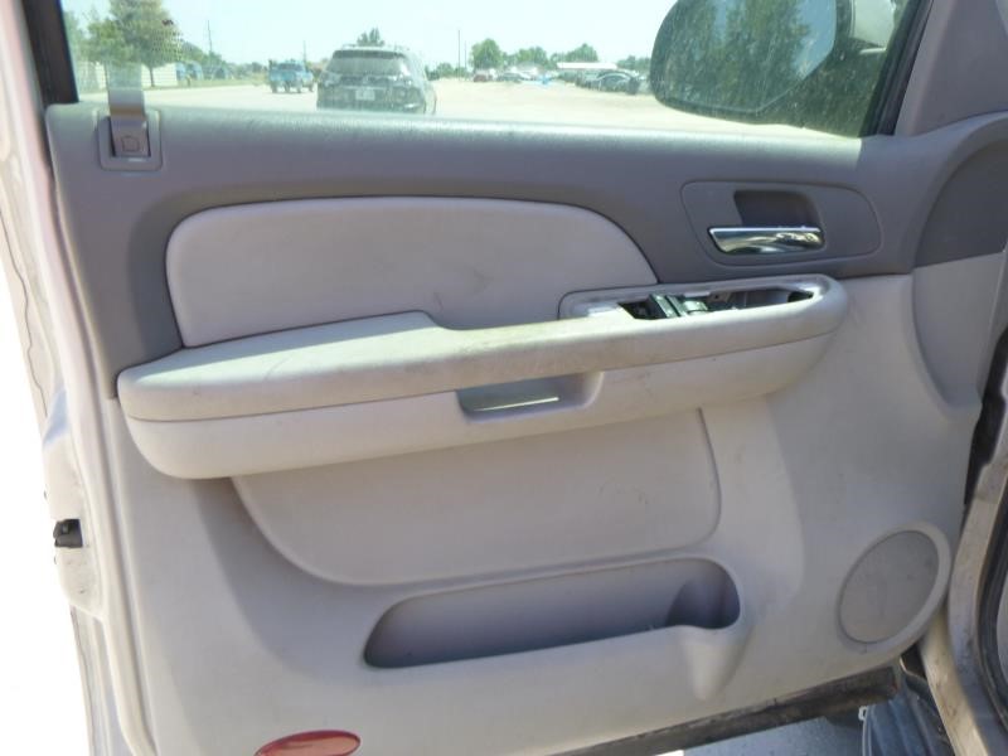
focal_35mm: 25
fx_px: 728
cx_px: 504
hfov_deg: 69.4
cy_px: 378
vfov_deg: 54.9
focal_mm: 4.5
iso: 100
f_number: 3.9
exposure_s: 1/80
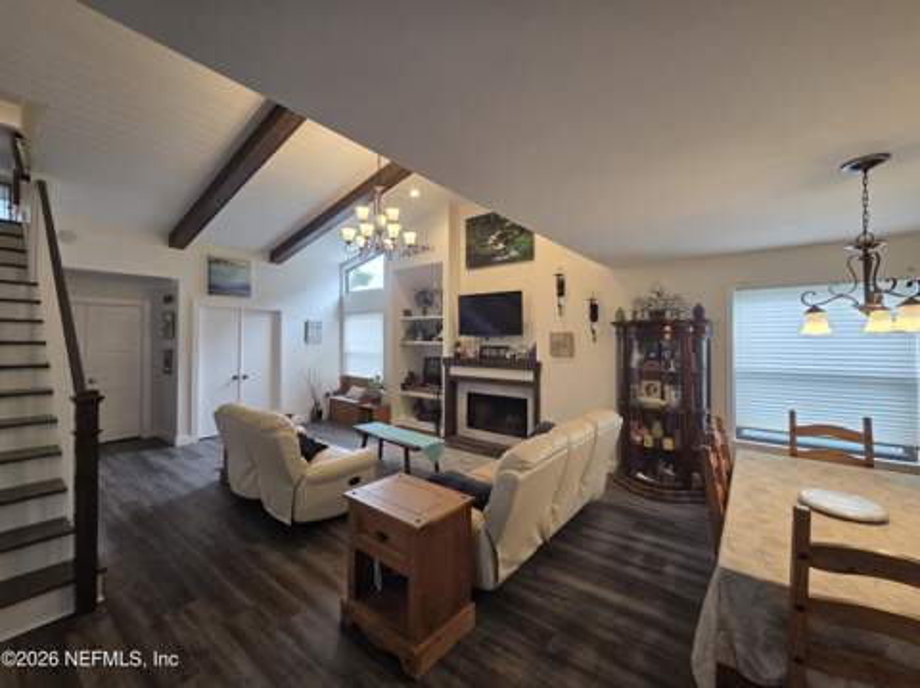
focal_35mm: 13
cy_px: 344
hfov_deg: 106.2
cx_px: 460
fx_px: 345
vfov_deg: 89.8
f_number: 2.2
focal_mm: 2.2
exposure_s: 1/120
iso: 250
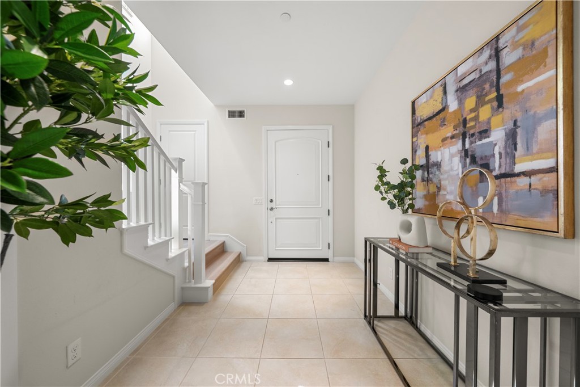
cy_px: 194
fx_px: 193
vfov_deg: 90.0
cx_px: 290
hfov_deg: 112.6
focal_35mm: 12
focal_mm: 12
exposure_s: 1/8
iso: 800
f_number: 8
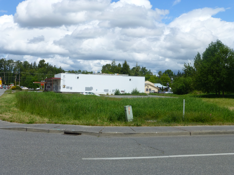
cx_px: 117
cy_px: 88
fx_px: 345
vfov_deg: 28.6
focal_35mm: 51
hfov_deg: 37.5
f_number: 4.4
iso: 100
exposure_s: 1/1600
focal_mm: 9
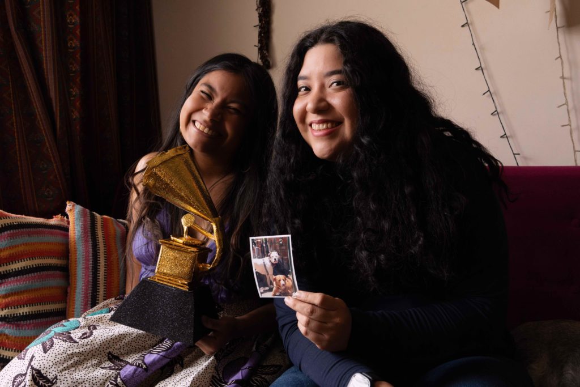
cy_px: 194
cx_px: 290
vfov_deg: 34.2
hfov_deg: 49.5
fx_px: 628
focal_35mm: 39
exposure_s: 1/80
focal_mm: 26
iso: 1000
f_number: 6.3
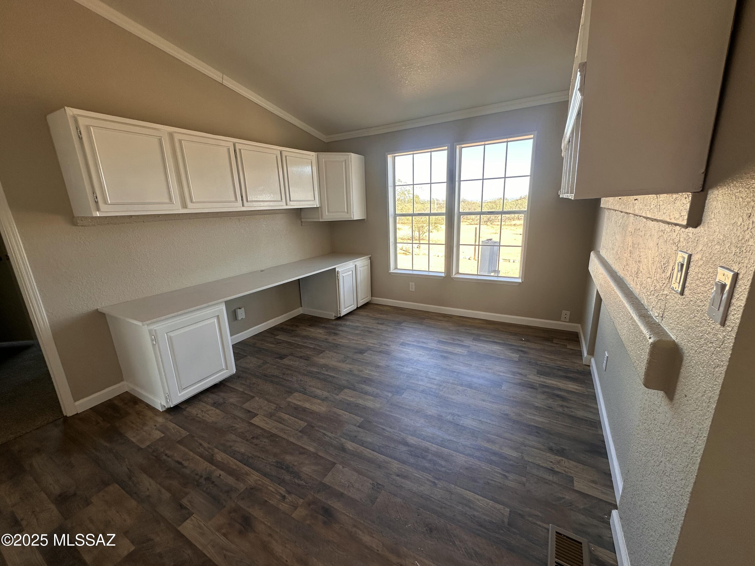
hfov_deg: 102.1
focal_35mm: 14
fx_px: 305
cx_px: 378
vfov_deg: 85.7
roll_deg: +2.2
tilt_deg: -15.3
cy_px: 283
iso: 40
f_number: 2.2
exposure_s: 1/106
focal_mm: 2.22
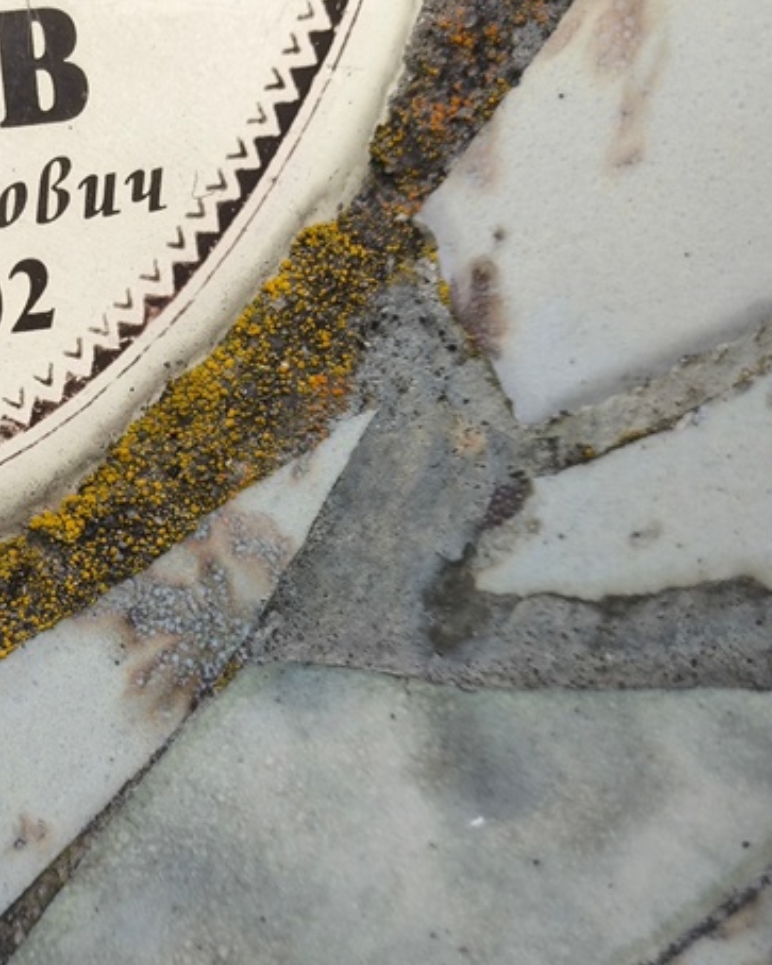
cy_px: 448
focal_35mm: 86
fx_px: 2457
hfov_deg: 17.5
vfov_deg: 22.2
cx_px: 14
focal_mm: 4.71
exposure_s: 1/169
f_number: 1.7
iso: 50
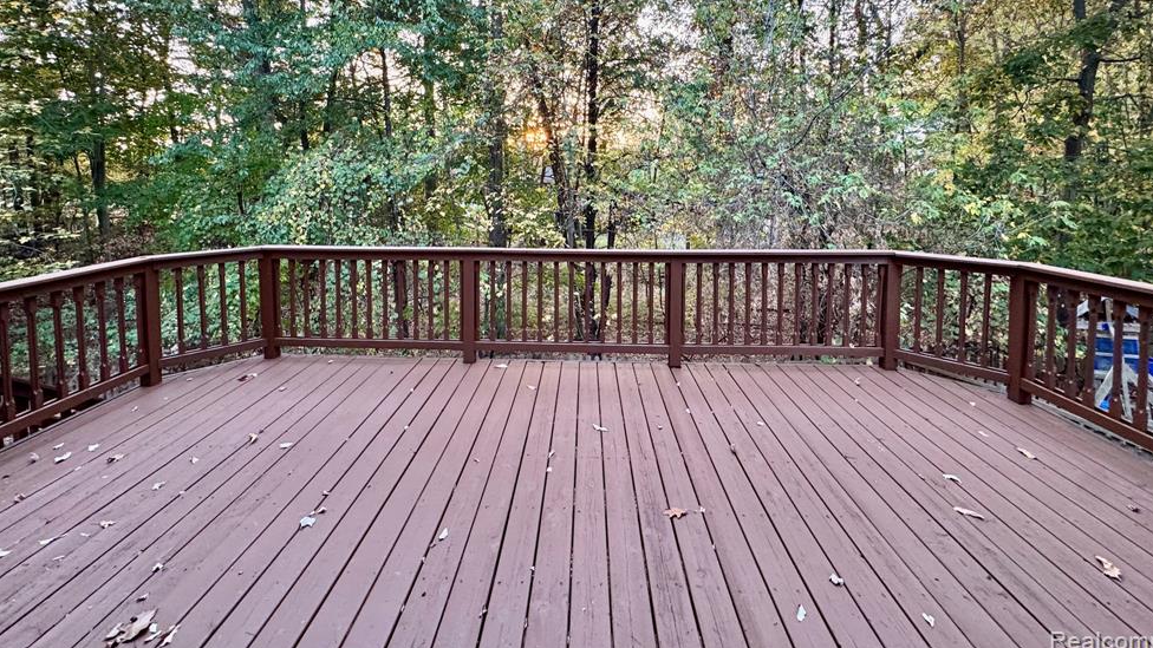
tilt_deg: -3.7
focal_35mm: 16
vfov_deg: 65.0
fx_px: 489
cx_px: 565
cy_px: 207
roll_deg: +0.0
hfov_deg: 99.4
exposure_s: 1/60
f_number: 2.2
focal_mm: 2.22
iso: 250
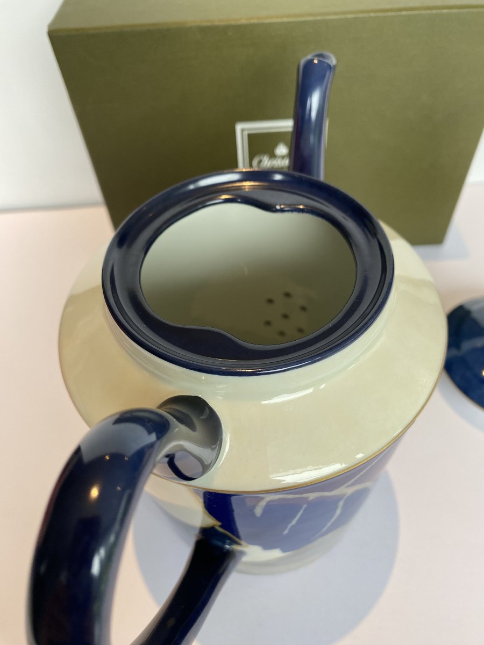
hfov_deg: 53.1
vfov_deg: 67.3
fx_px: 485
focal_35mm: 26
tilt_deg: -50.0
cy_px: 322
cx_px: 242
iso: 80
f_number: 1.8
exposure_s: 1/121
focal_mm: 4.25
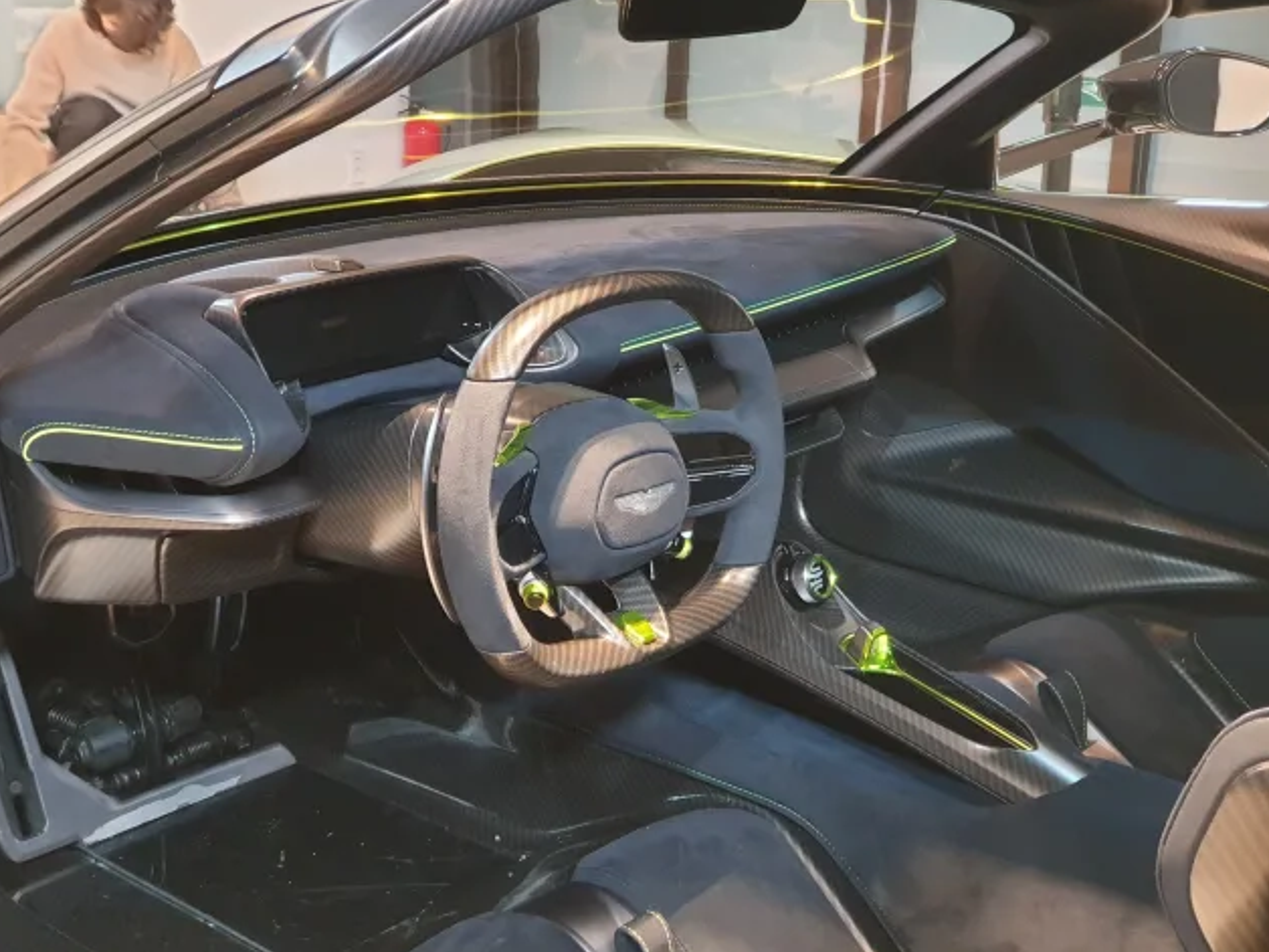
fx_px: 1943
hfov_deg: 36.2
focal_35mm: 53
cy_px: 475
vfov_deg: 27.5
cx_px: 637
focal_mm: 6
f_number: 2.4
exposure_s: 1/15
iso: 320
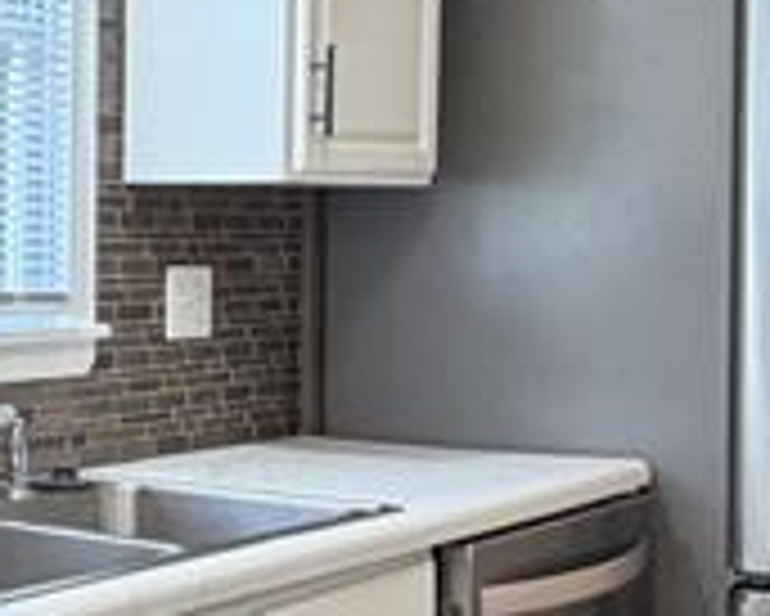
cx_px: -59
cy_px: 328
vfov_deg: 18.7
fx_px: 1870
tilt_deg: -2.7
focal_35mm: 82
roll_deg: -0.1
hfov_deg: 22.1
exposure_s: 1/60
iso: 250
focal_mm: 2.22
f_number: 2.2
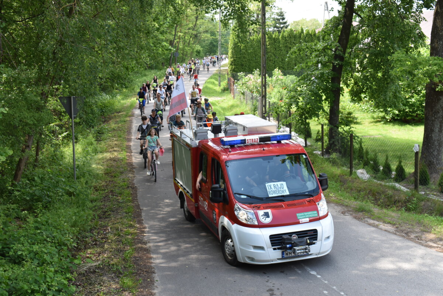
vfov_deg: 25.8
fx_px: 646
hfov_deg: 37.9
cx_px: 222
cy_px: 148
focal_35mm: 52
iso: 400
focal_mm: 35
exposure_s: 1/250
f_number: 8
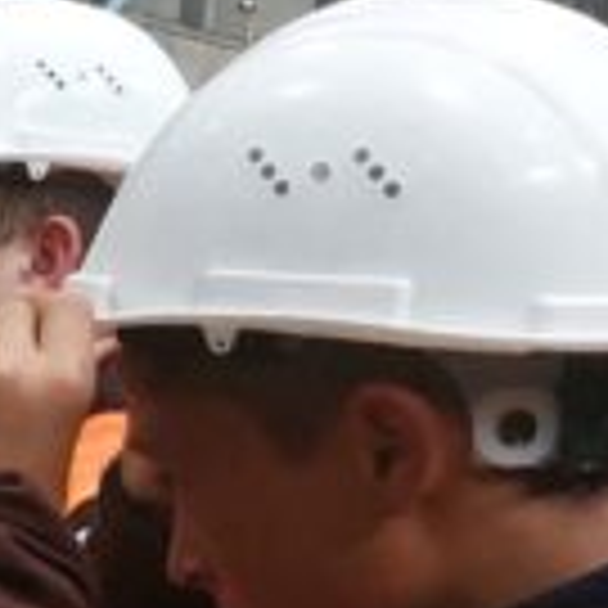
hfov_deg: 10.3
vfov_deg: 13.5
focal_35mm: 126
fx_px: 2504
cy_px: 685
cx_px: -1175
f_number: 1.8
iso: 400
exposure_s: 1/60.2
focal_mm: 5.23
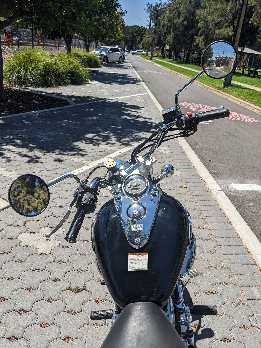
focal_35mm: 27
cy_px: 174
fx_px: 271
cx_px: 130
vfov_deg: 65.3
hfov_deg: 51.4
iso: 61
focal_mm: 4.38
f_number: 1.73
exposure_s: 1/5882
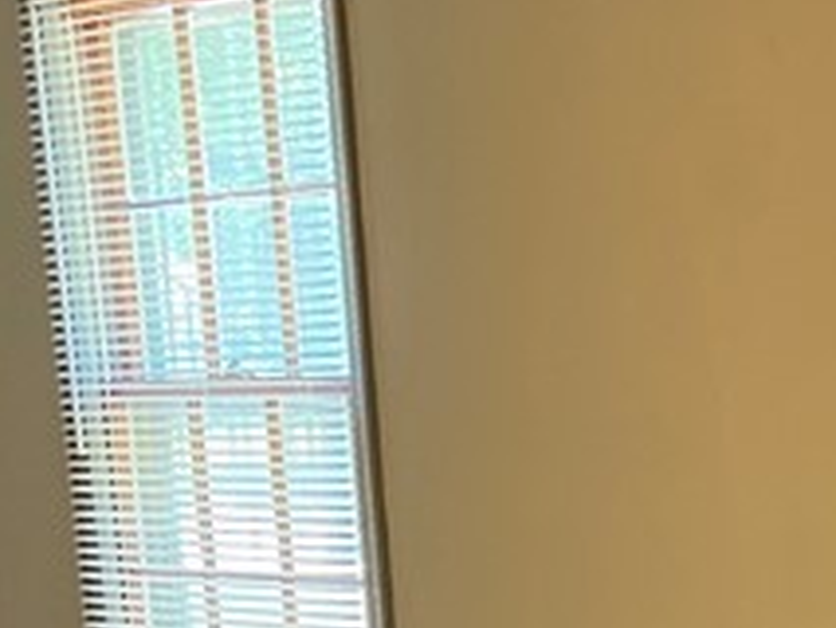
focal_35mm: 125
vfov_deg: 10.6
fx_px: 3021
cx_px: 989
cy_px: 1354
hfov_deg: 15.2
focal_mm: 5.7
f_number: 1.5
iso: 160
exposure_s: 1/60
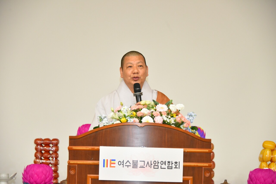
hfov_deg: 16.8
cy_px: 92
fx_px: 935
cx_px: 138
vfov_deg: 11.2
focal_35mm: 122
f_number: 5.6
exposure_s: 1/160
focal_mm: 122
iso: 5000
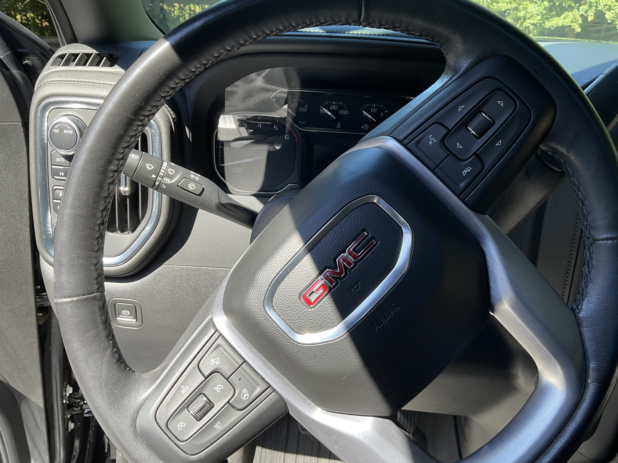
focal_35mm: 29
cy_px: 232
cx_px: 309
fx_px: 518
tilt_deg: -26.0
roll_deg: -3.8
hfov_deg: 61.7
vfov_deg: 48.2
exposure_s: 1/160
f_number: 1.8
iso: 16
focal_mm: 3
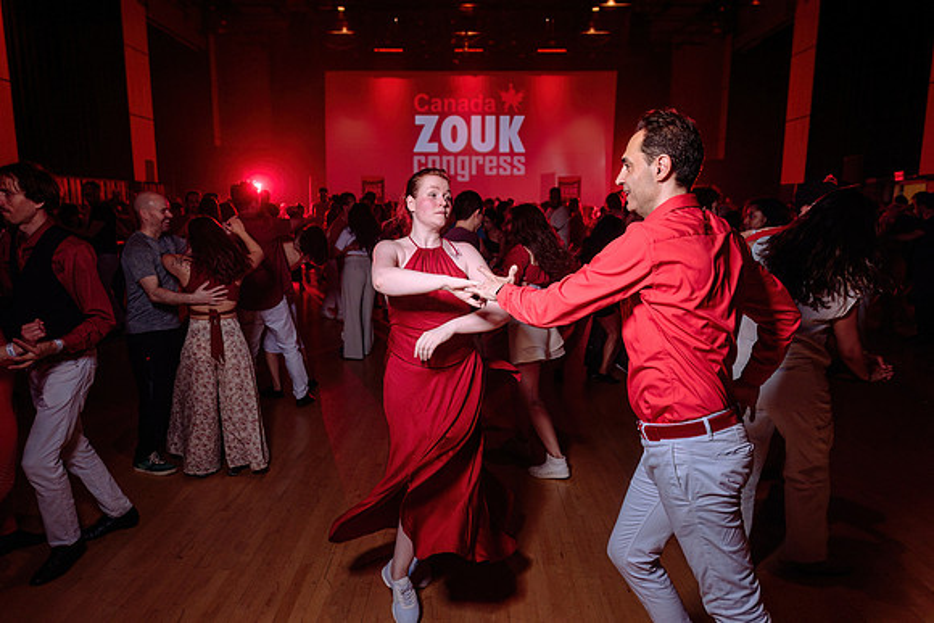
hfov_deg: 70.4
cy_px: 312
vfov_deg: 50.4
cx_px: 467
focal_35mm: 25
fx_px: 662
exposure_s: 1/60
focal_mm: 24
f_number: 2.8
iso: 800
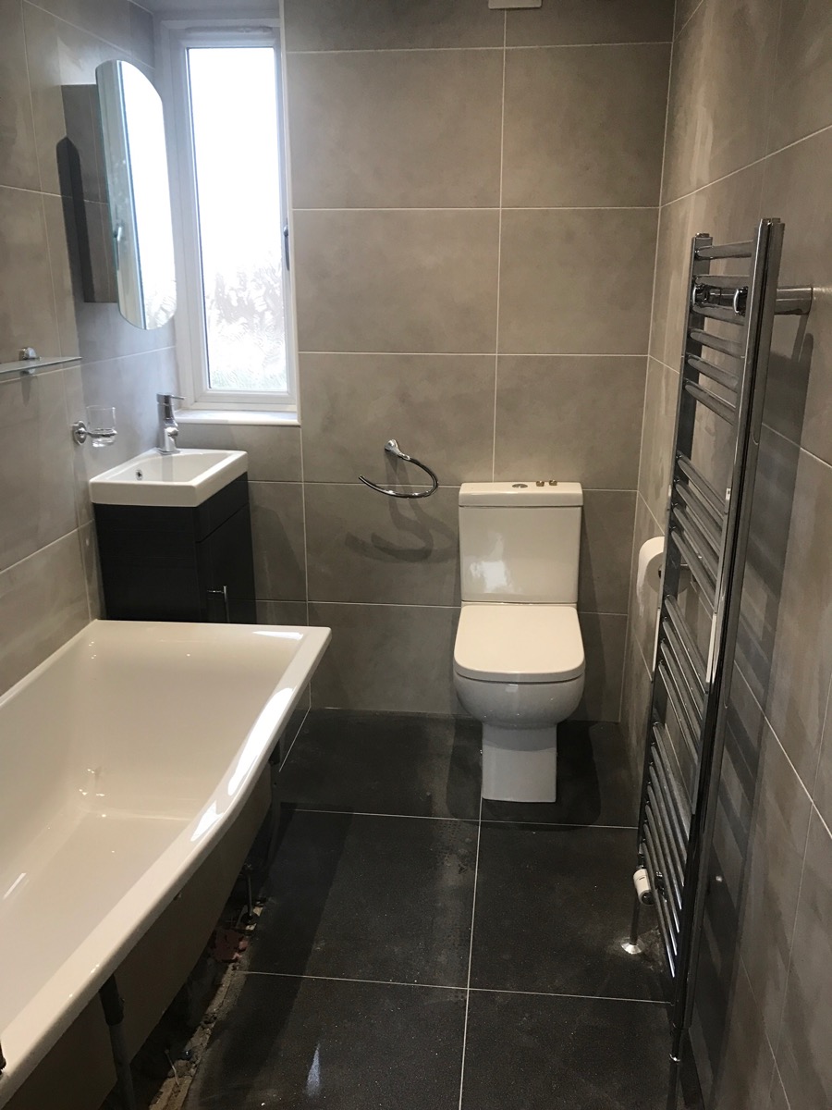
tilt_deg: -15.7
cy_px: 555
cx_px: 416
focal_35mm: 28
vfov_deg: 63.4
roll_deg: +0.2
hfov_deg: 49.7
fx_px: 897
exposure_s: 1/33
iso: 40
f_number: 1.8
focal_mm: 3.99
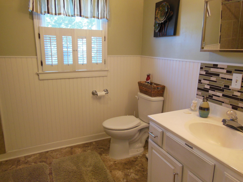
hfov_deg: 69.4
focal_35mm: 25
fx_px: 175
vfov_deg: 54.9
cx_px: 122
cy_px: 91
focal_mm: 4.5
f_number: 3.5
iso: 320
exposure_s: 1/30
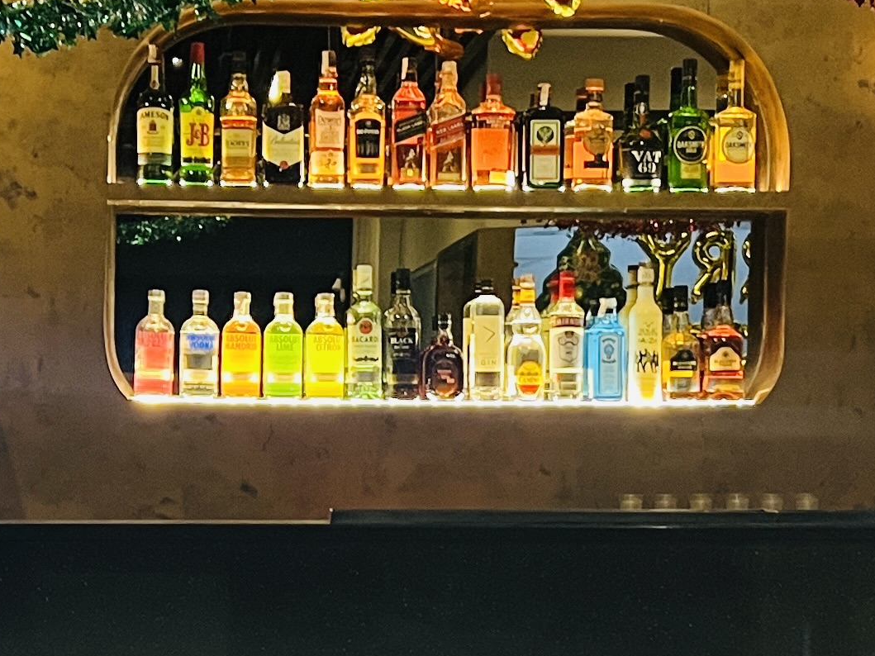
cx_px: 332
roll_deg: -0.1
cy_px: 543
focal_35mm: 99
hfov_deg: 19.8
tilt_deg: -3.6
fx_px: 2502
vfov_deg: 14.8
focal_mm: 5.7
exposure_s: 1/50
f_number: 1.5
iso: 250
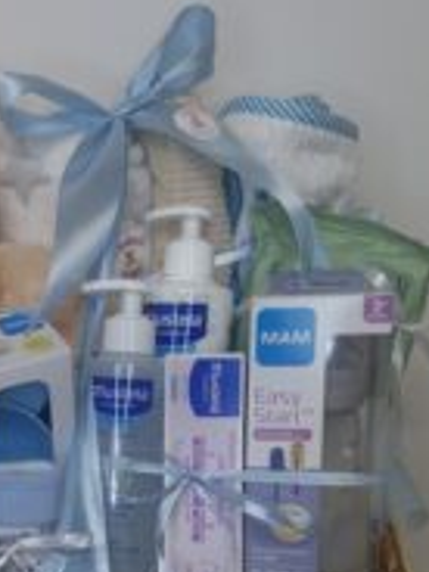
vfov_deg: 36.7
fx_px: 826
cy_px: 469
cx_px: 84
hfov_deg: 28.5
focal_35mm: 50
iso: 100
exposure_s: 1/100
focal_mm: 5.54
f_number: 1.8
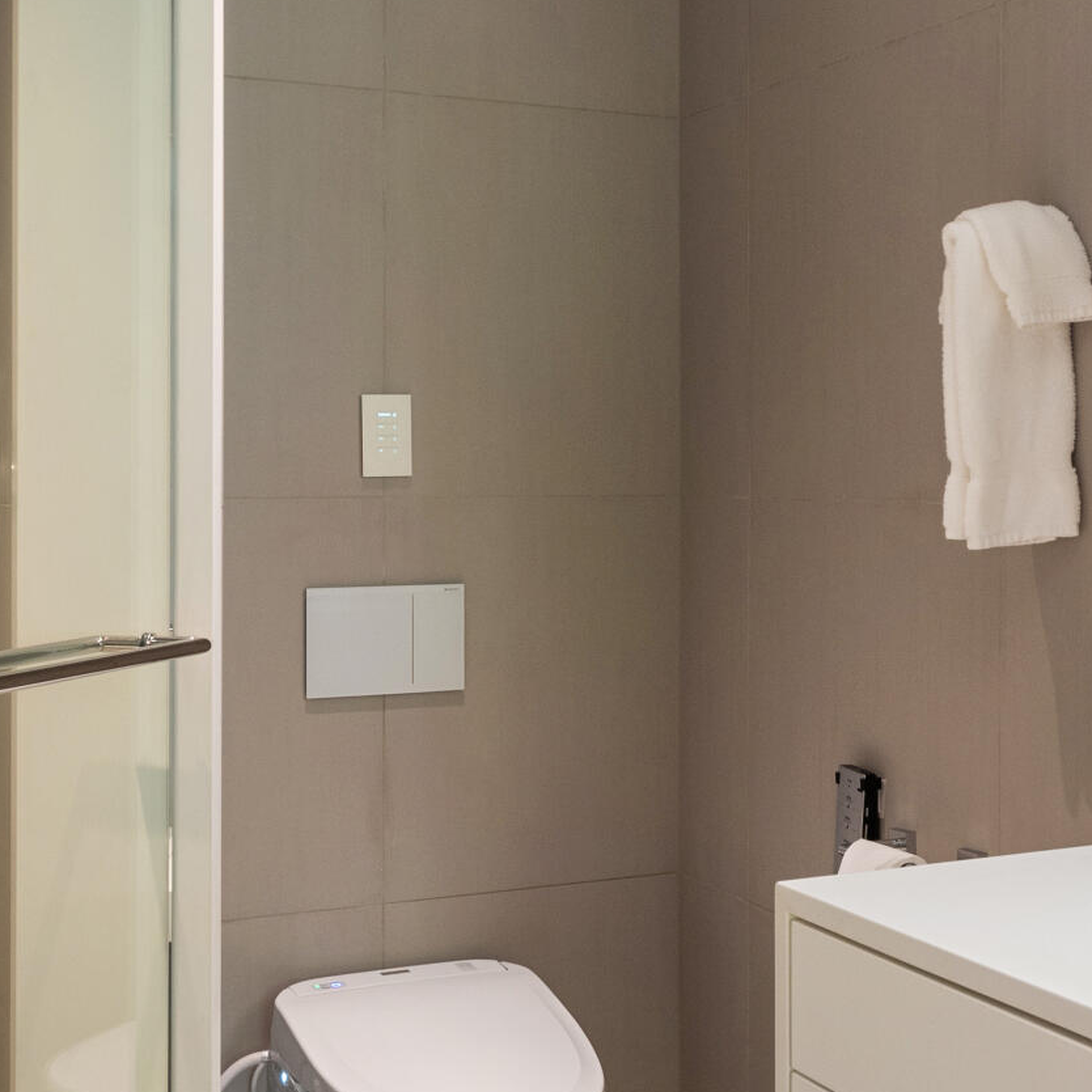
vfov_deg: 32.7
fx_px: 1856
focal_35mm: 52
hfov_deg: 32.8
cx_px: 597
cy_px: 443
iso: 500
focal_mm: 17
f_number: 7.1
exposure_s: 1/15
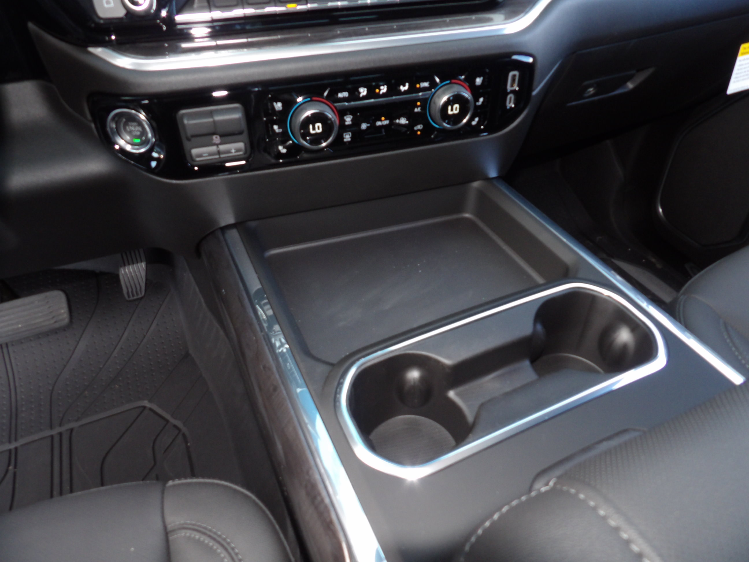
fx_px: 519
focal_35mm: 24
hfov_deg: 71.6
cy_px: 281
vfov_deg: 56.8
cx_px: 374
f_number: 3.2
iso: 200
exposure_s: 1/33
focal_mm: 4.3
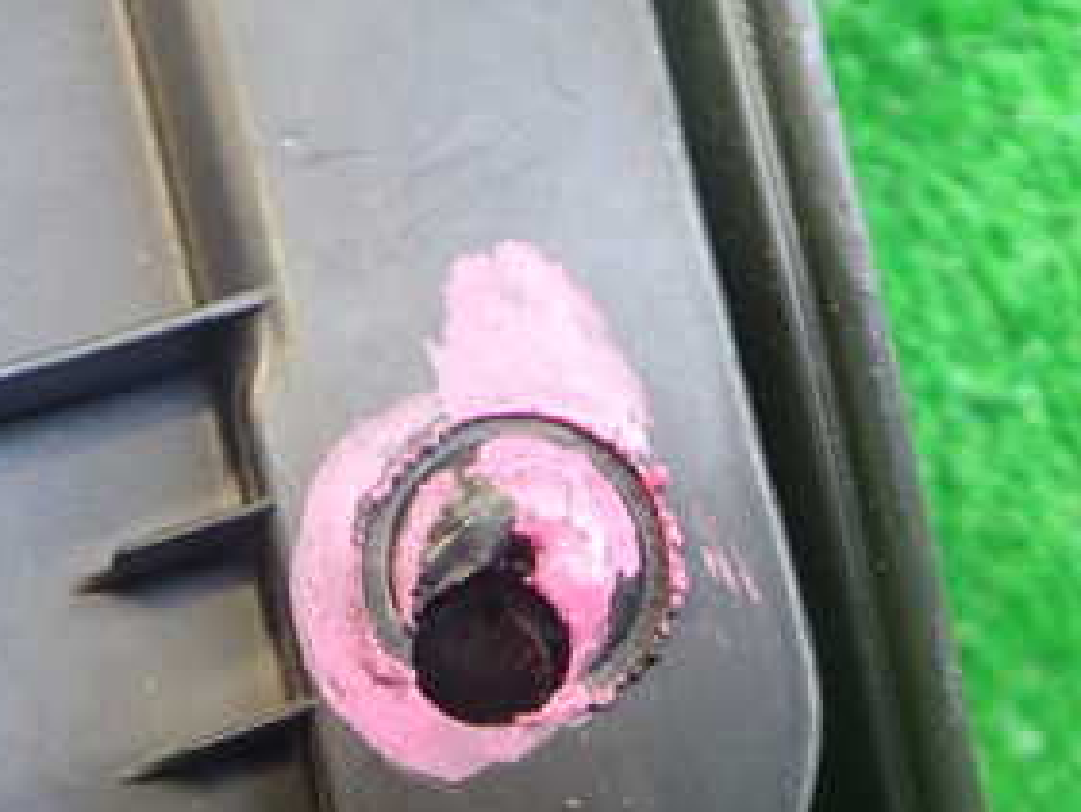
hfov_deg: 30.2
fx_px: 1999
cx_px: 515
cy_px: 673
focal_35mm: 64
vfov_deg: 22.6
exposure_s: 1/30
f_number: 2.3
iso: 200
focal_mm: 5.4
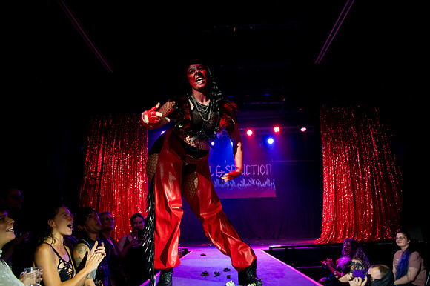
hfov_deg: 73.8
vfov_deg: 53.1
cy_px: 143
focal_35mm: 24
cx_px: 215
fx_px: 286
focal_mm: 24
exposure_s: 1/80
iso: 5000
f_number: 4
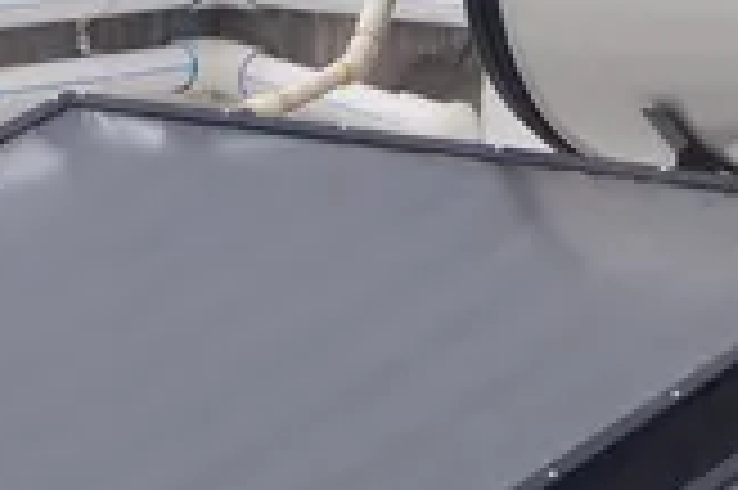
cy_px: 180
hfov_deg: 6.8
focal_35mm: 305
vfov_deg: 4.5
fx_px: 6246
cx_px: 616
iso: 100
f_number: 11
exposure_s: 1/320
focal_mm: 26
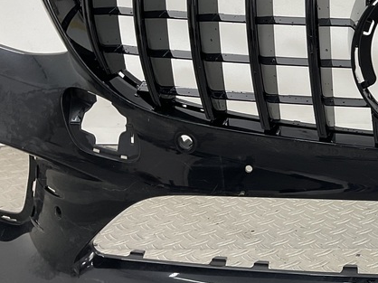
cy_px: 92
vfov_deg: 20.9
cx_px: 441
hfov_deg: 25.3
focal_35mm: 70
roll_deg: -0.7
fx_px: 764
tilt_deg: -13.8
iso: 32
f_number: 1.8
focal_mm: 3
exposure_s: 1/120
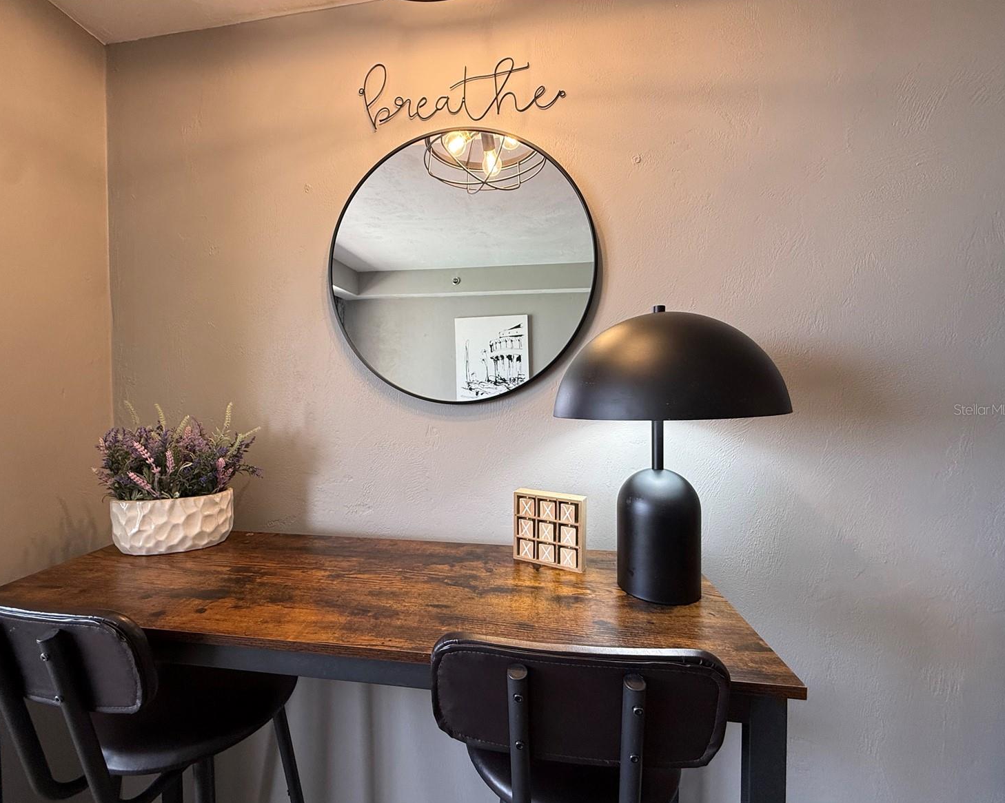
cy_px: 409
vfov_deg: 84.0
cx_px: 467
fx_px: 446
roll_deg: +0.0
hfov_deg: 96.6
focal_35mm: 15
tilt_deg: -1.9
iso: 125
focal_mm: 2.22
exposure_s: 1/120
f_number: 2.2
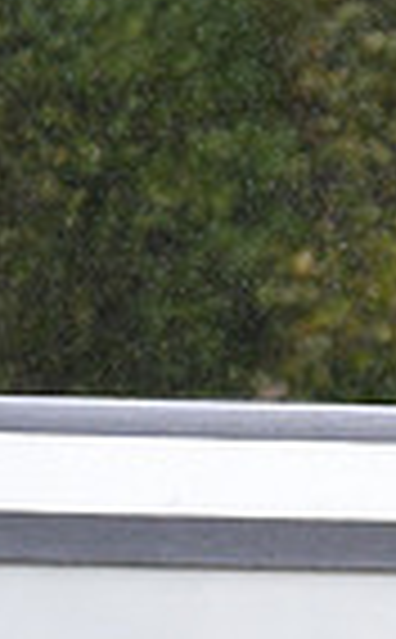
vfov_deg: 1.3
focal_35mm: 1629
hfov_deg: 0.8
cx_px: 1292
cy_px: 223
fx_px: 28302
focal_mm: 260
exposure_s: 1/1250
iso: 2000
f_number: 4.5
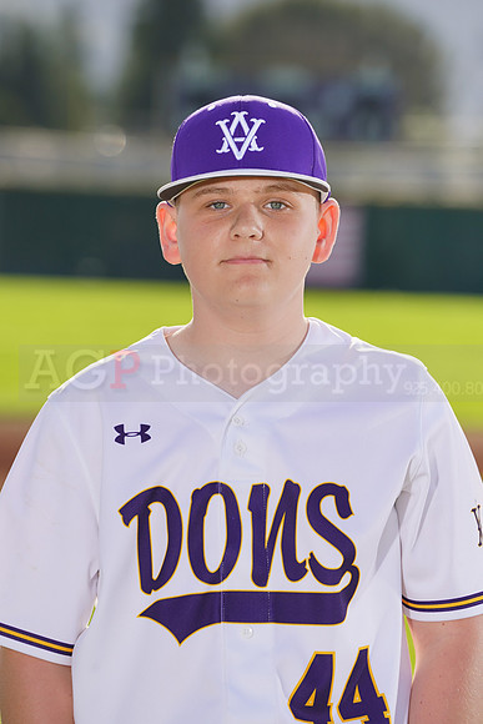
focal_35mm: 282
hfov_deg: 4.9
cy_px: 362
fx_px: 5671
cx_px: 242
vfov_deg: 7.3
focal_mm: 282
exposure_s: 1/250
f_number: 8
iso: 100
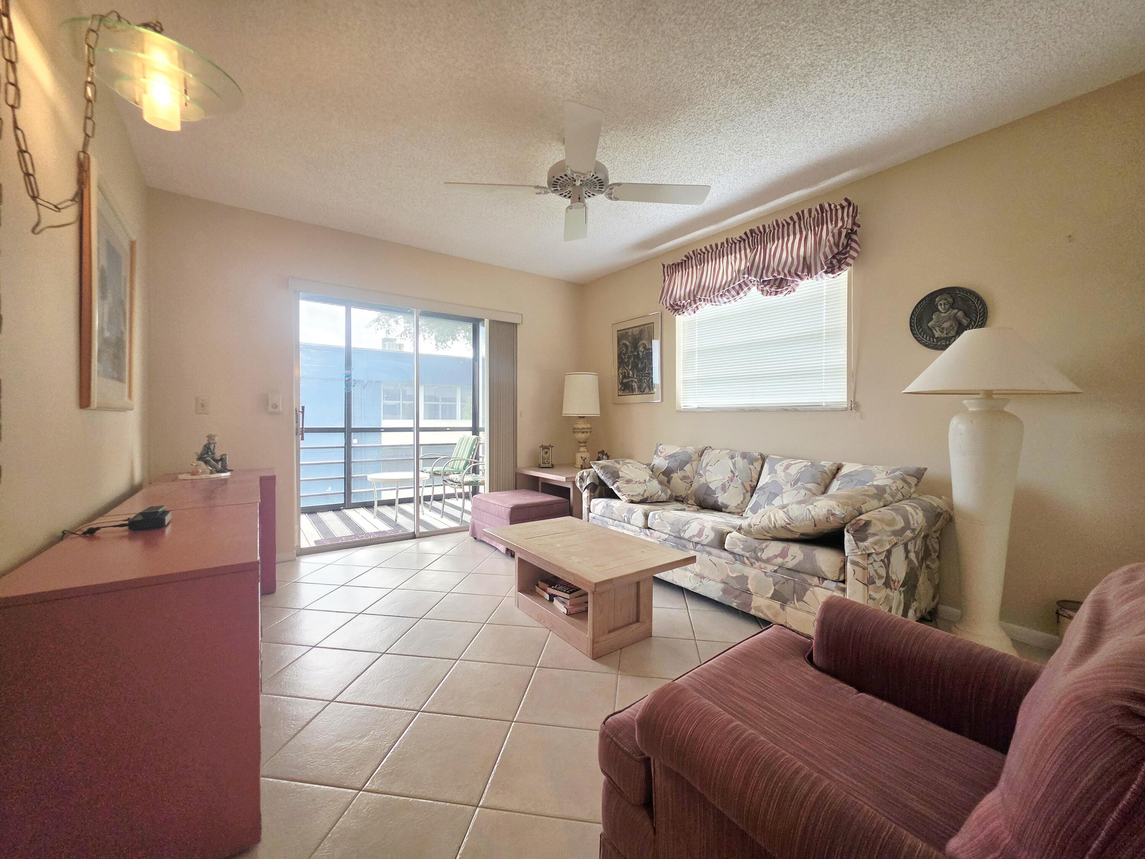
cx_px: 572
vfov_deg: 89.9
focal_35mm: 13
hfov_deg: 106.2
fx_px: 430
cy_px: 430
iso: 320
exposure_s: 1/120
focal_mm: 2.2
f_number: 1.9
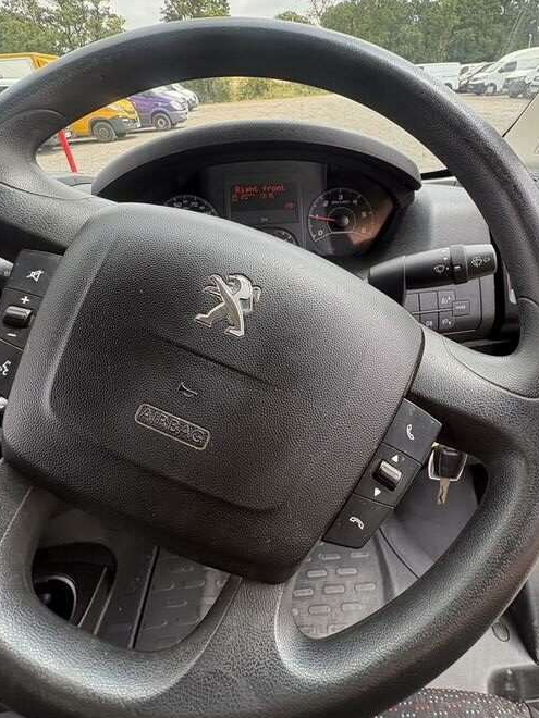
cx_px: 309
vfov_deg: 84.2
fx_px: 394
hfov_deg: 68.3
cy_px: 311
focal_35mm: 19
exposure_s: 1/154
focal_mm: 2.22
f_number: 2.2
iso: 64
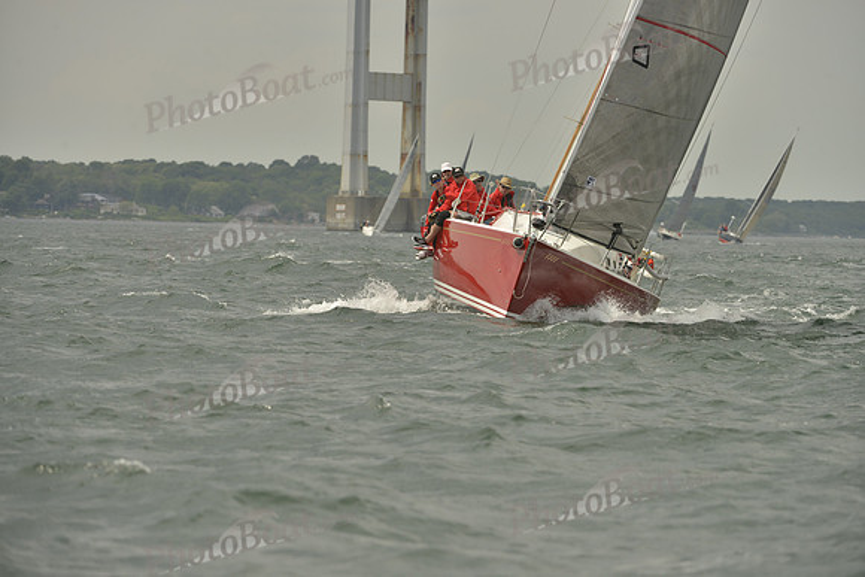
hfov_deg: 7.9
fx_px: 6248
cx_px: 432
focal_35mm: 260
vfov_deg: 5.3
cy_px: 288
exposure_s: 1/1250
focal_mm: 260
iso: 280
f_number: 7.1
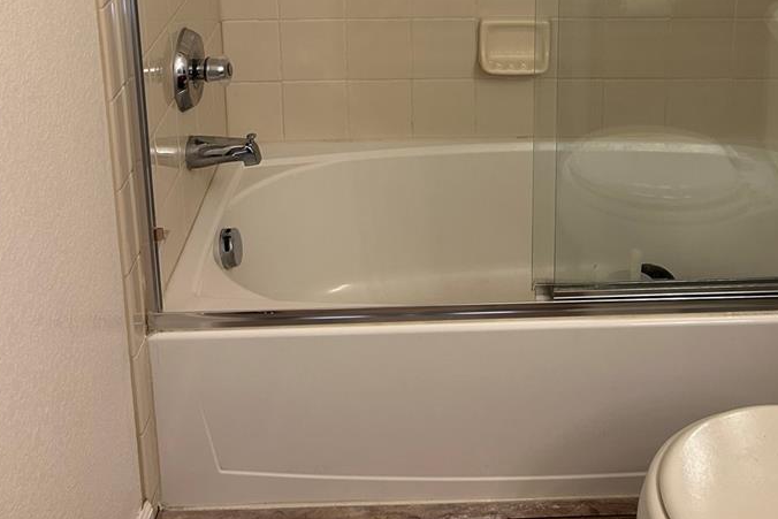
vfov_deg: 25.7
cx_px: 482
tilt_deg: -14.9
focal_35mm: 48
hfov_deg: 40.8
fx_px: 1037
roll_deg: -1.7
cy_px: -69
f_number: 1.5
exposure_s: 1/120
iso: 100
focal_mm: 5.7
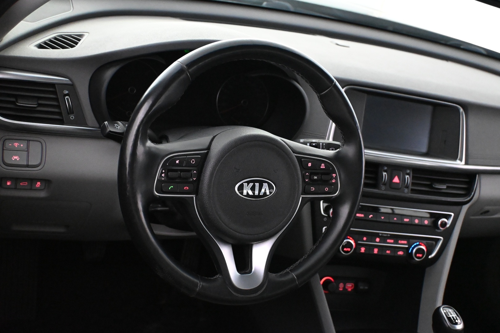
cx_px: 250
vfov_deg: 31.9
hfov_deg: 46.4
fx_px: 583
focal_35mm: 42
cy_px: 166
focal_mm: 28
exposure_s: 1/60
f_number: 4.5
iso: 8000
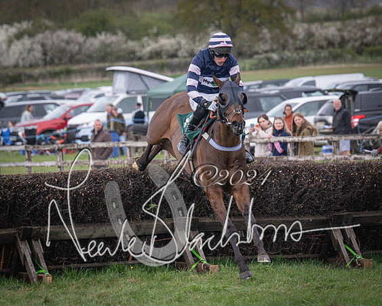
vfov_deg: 4.7
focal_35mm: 329
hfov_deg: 5.9
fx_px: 3715
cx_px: 213
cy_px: 182
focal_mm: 190
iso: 800
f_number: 5
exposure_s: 1/1600
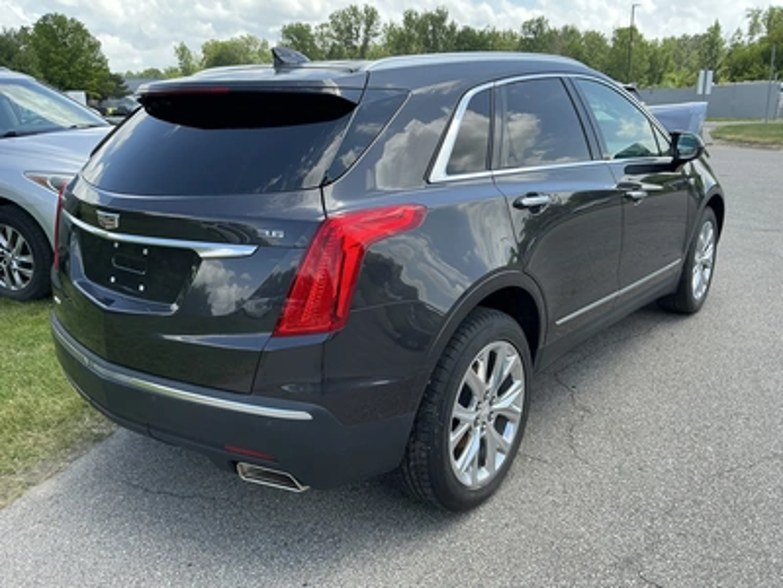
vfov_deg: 49.7
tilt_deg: -17.4
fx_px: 633
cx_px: 392
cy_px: 294
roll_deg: +1.6
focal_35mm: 28
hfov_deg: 63.4
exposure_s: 1/504
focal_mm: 3
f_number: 1.8
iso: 25
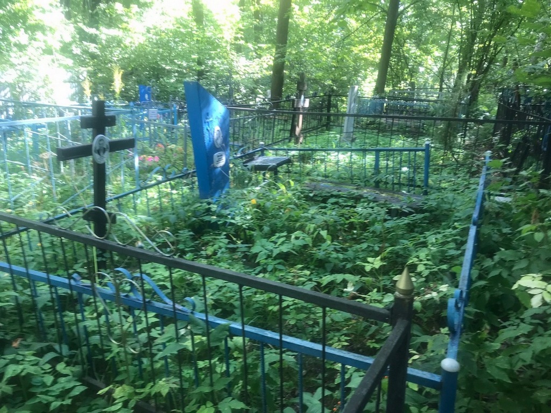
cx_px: 276
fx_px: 446
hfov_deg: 63.4
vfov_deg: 49.7
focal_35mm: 28
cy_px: 206
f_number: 1.8
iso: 25
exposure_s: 1/50
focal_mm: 3.99
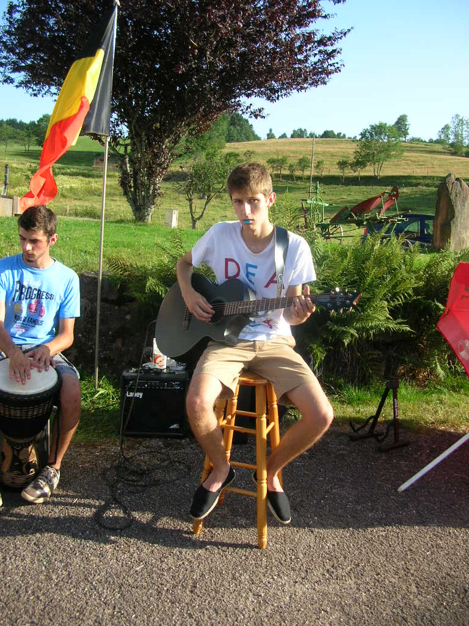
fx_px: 632
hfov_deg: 40.7
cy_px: 313
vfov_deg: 52.6
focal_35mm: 35
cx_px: 234
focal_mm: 5.8
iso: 50
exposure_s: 1/390
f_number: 2.8
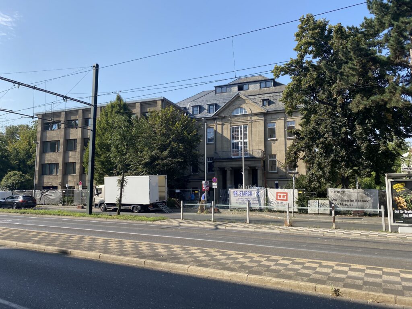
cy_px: 154
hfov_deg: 67.3
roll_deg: -0.6
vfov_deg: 53.1
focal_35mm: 26
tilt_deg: +7.3
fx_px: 309
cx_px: 206
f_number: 1.8
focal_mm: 4.25
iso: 32
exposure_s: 1/1866
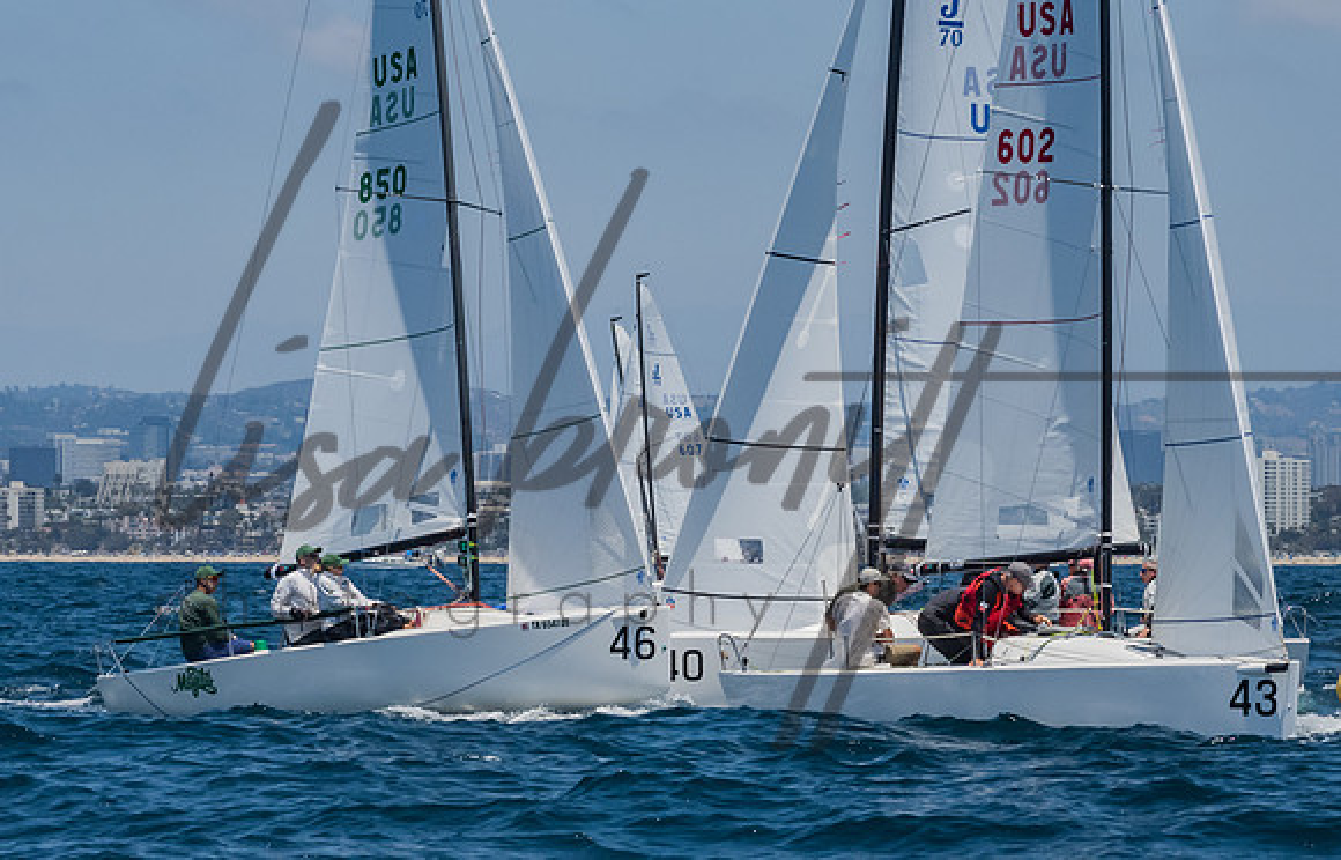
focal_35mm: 218
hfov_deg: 9.5
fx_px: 8036
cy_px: 426
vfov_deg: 6.1
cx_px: 529
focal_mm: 116
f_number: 14
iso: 640
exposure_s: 1/1600
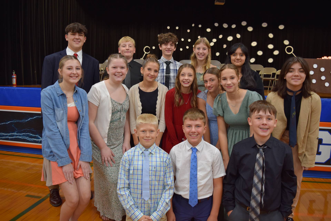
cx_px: 166
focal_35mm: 27
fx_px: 248
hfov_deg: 67.4
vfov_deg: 47.9
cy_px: 110
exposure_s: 1/60
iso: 500
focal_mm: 18
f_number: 4
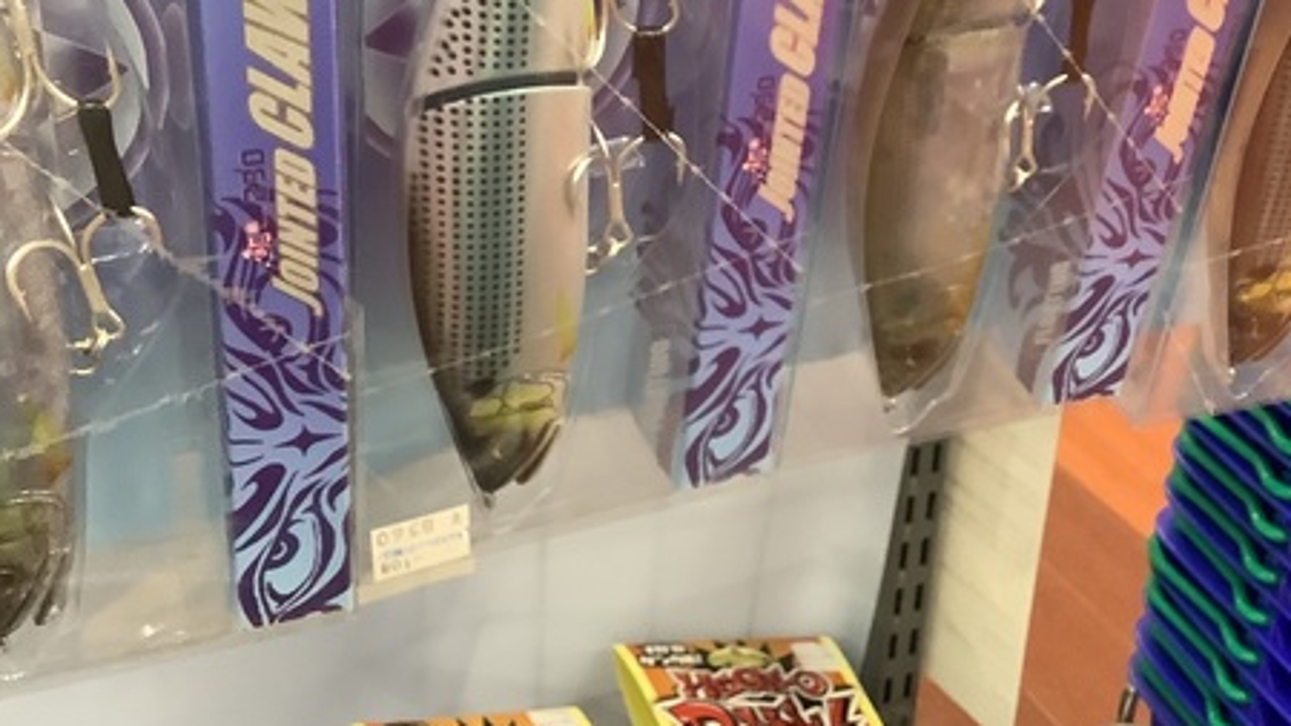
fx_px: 1643
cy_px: 141
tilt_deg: -22.3
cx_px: 668
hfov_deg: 42.9
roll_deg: -3.3
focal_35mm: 48
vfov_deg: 24.5
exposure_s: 1/50
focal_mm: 3.3
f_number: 2.4
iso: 250
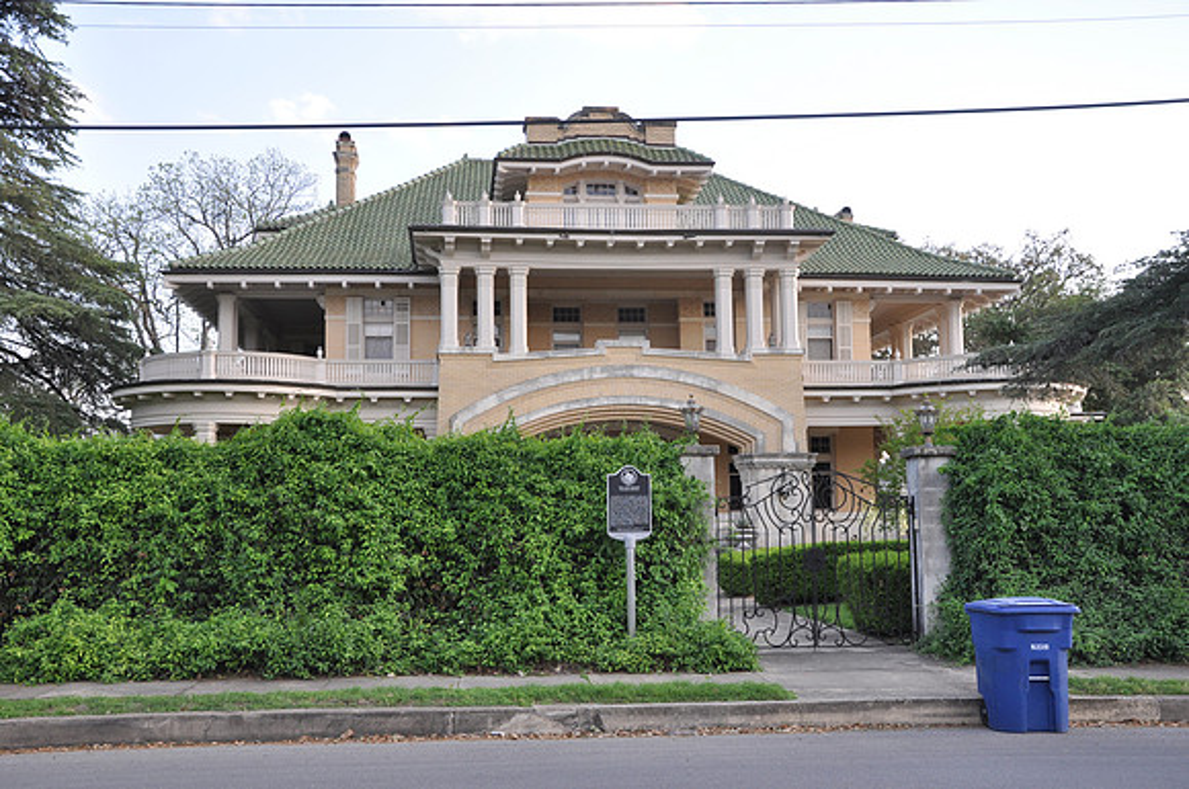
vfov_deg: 35.4
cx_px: 594
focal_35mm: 38
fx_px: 1237
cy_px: 394
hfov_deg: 51.3
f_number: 7.1
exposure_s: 1/50
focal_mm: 25
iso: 200
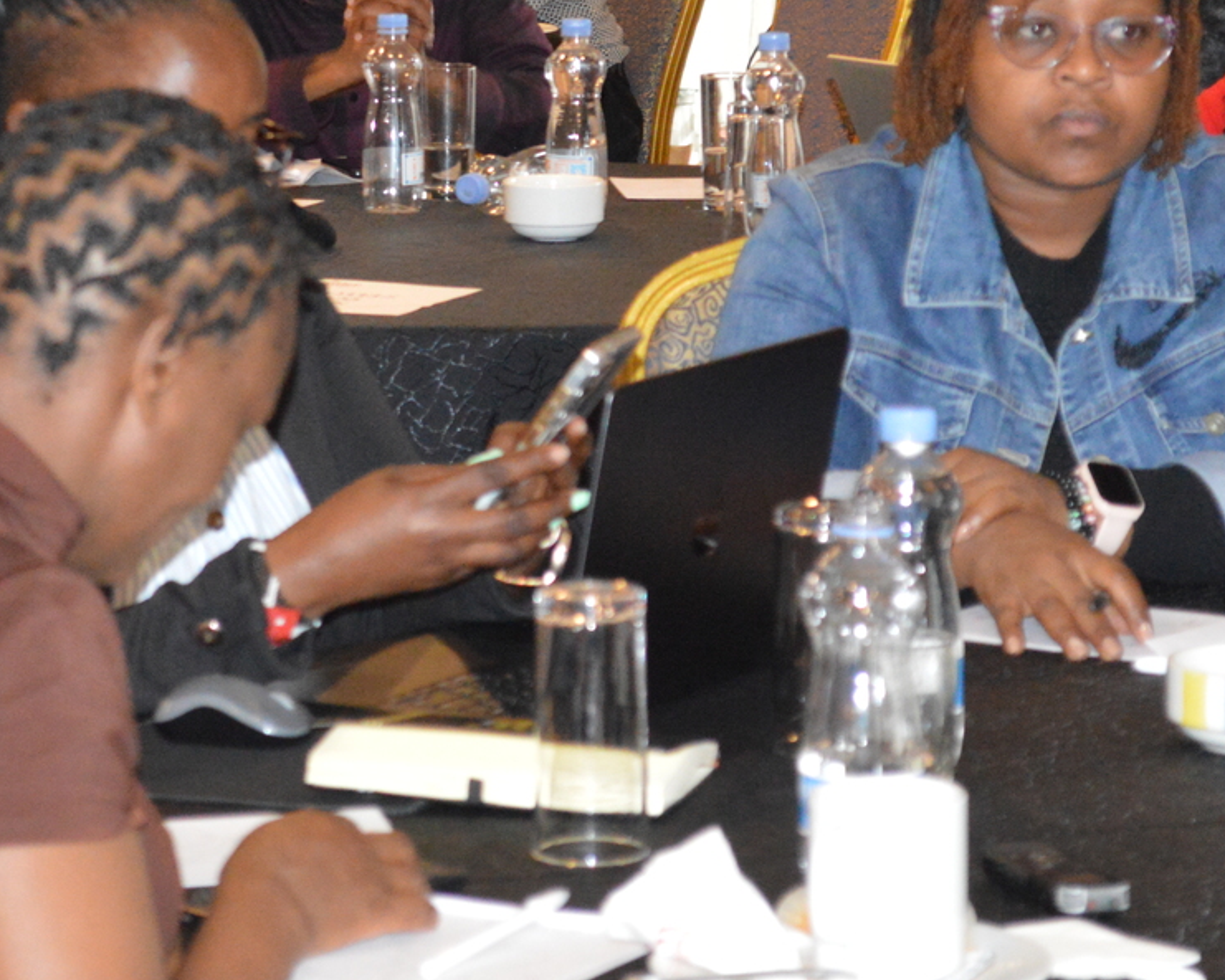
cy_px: 159
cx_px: 526
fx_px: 5691
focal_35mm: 157
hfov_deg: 12.3
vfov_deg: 9.8
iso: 3200
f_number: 5.6
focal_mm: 55
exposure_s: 1/60
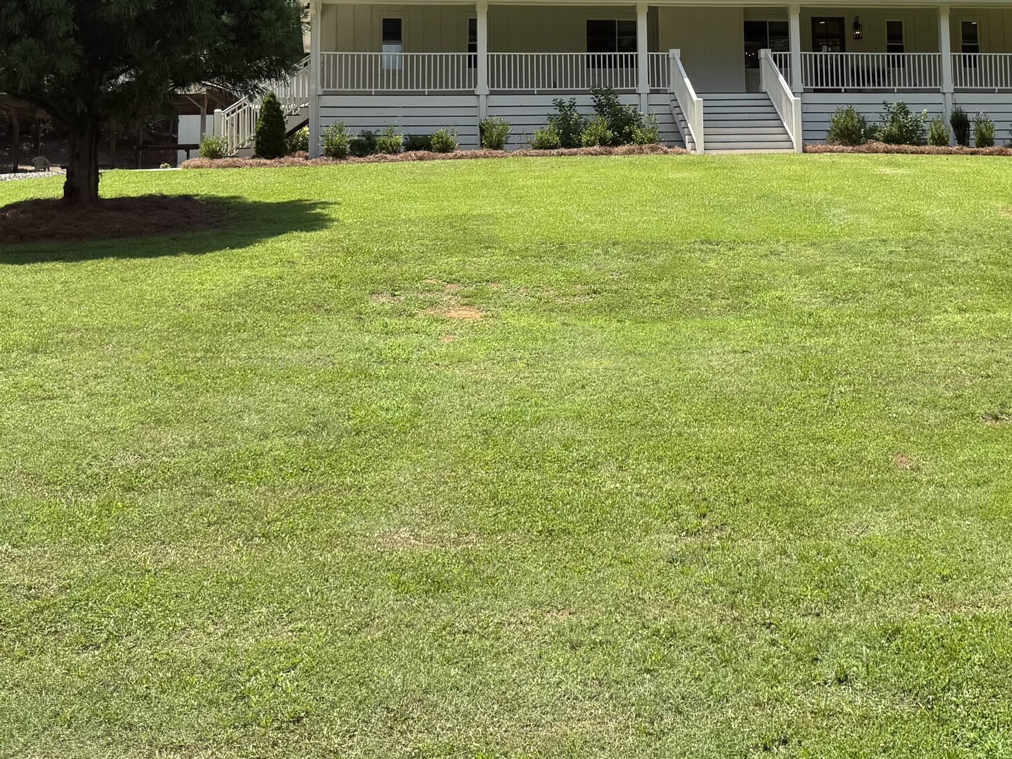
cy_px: 37
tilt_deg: +6.9
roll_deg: +0.9
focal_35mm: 50
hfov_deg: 37.9
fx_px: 1462
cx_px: 650
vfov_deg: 27.7
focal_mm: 6.76
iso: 80
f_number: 1.78
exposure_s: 1/3759
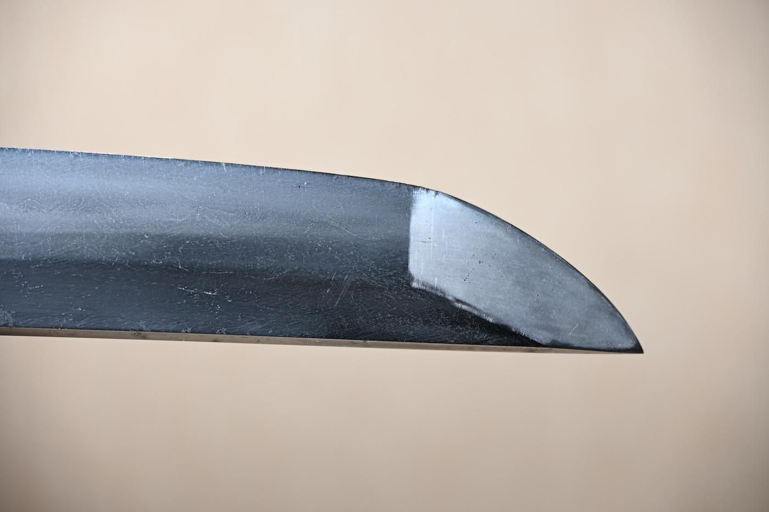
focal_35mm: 158
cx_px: 384
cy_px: 256
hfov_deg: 13.0
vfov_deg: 8.7
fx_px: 3364
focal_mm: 105
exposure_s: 1/2
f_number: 6
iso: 100
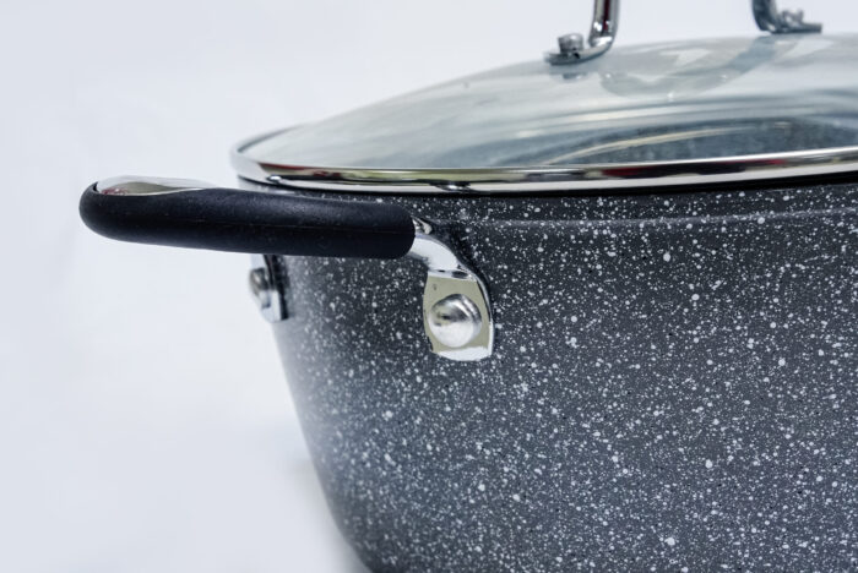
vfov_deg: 19.5
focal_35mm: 70
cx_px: 429
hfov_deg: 28.8
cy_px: 286
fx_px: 1670
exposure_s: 1/125
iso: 6400
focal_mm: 70
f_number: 14
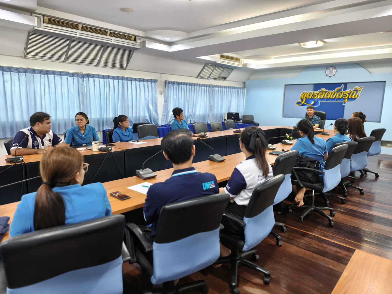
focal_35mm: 23
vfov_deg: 58.9
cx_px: 196
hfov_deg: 73.9
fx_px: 260
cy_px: 147
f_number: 1.62
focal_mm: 6.45
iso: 400
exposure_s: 1/50
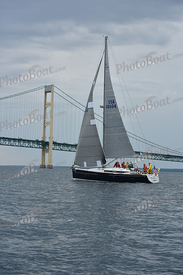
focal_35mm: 83
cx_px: 91
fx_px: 633
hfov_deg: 16.5
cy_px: 138
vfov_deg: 24.5
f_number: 5.6
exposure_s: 1/800
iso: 250
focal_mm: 82
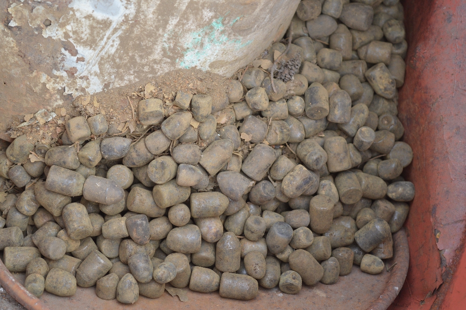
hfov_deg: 26.0
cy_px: 155
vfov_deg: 17.5
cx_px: 233
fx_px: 1009
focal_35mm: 78
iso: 400
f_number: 5.6
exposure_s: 1/125
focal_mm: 52
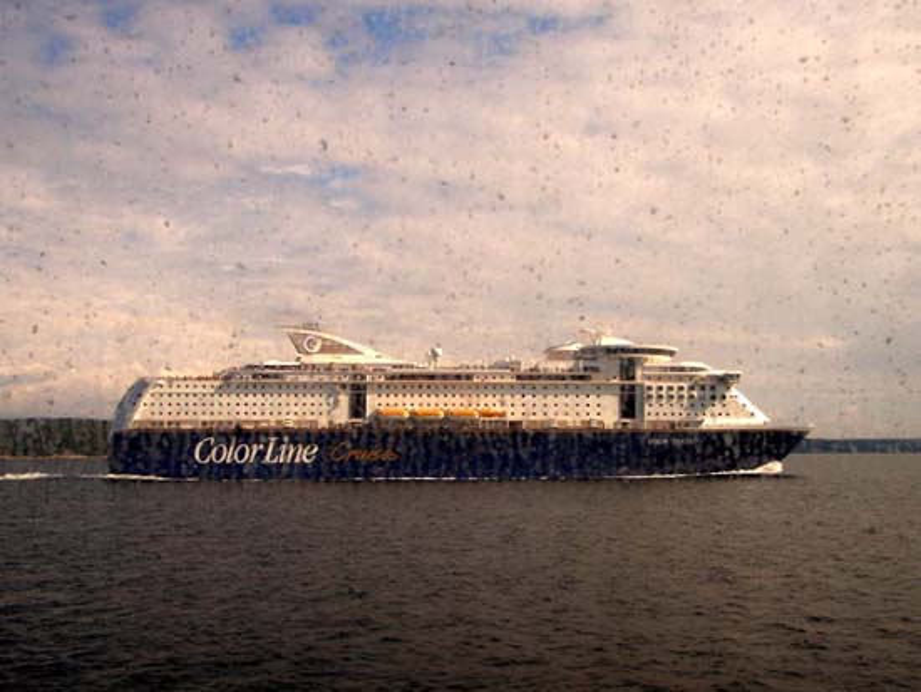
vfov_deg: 29.7
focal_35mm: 49
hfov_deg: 38.9
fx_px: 1304
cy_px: 346
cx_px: 460
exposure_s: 1/640
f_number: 5
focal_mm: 8.2
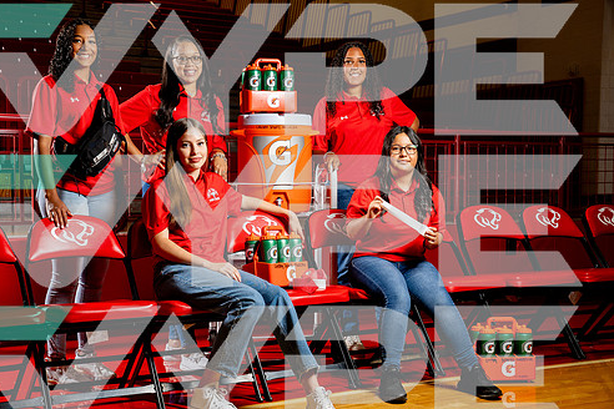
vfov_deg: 23.0
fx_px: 1006
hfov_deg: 33.9
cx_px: 265
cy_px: 221
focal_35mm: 59
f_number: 8
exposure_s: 1/125
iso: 400
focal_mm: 50
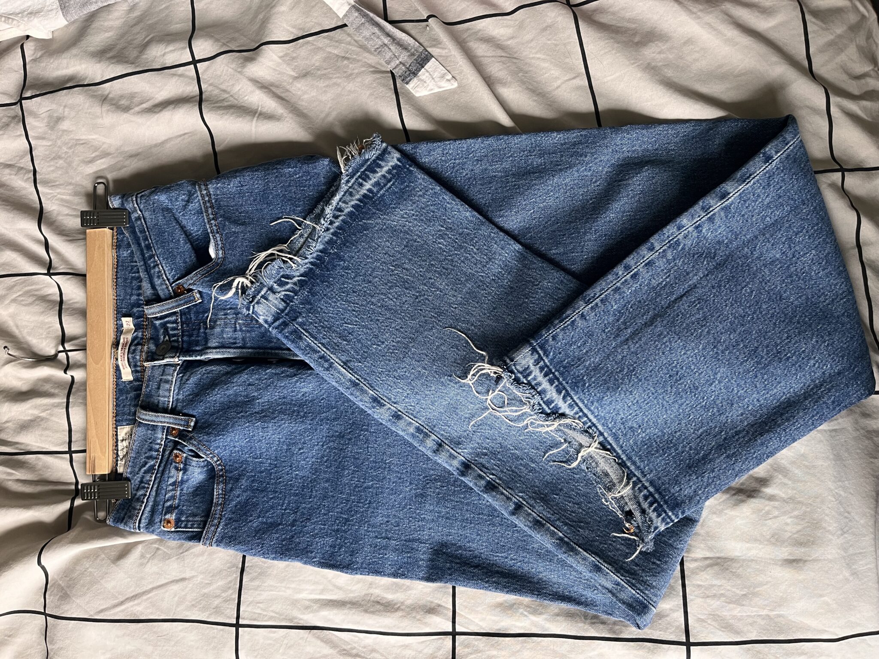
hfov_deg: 67.3
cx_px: 440
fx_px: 660
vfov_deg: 53.1
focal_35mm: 26
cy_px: 330
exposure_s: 1/60
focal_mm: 5.1
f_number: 1.6
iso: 160
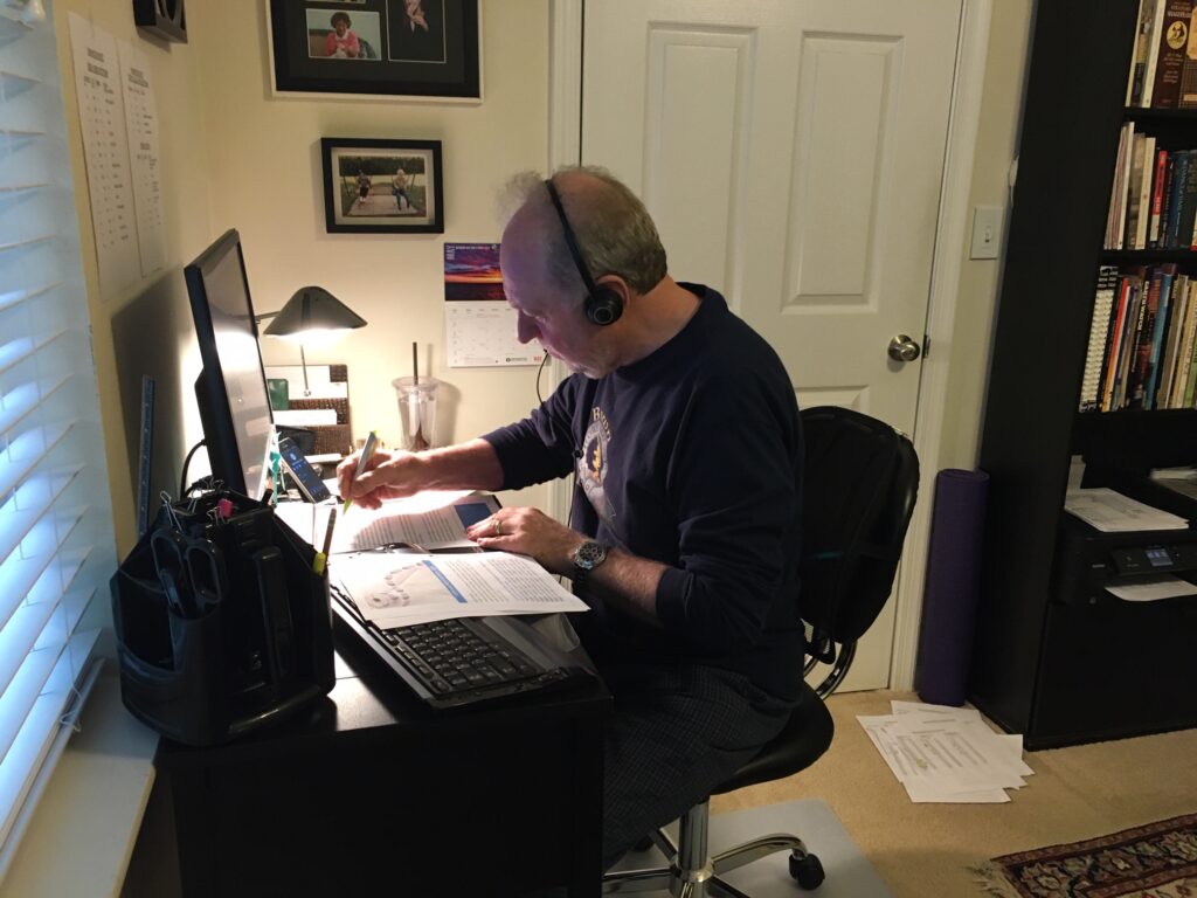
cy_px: 449
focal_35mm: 29
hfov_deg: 61.7
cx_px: 598
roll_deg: -1.1
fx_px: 1003
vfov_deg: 48.2
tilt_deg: -13.7
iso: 125
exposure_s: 1/30
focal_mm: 4.15
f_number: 2.2
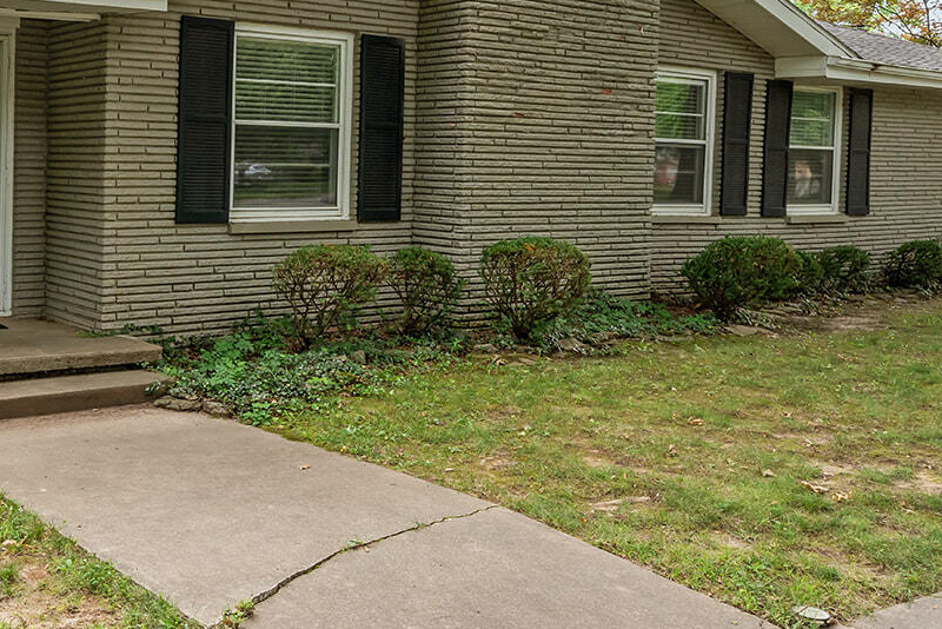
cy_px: 200
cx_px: 168
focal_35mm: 42
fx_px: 1099
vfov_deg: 31.6
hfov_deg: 43.8
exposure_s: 1/60
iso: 1000
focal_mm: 21
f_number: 7.1
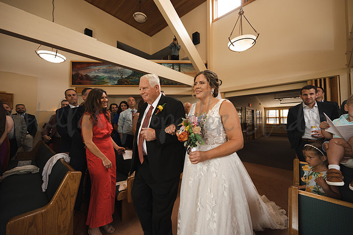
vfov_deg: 81.1
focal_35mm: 14
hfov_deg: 104.3
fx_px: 137
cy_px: 118
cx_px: 176
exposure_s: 1/125
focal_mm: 14
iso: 1250
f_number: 4
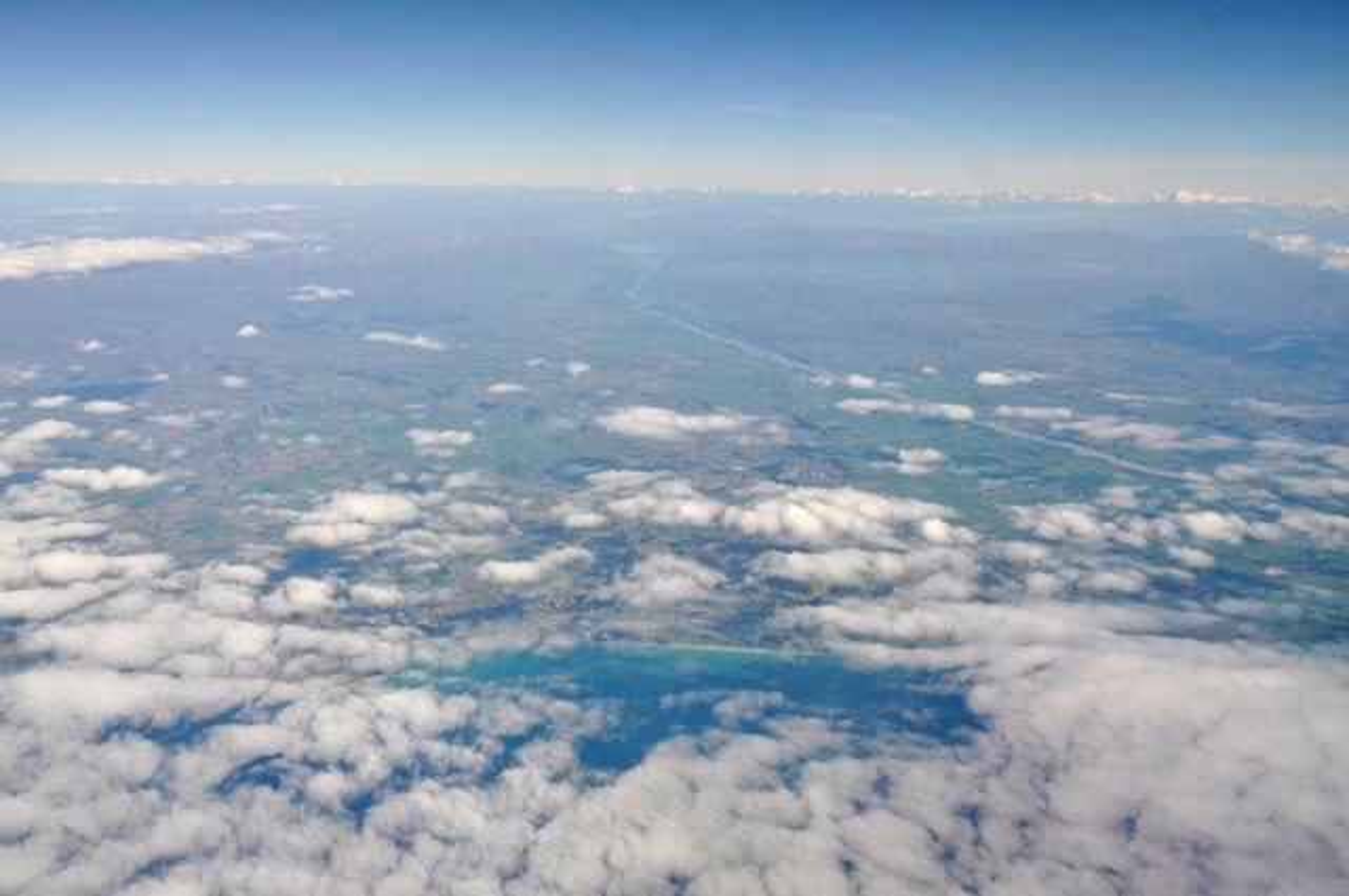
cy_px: 448
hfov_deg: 53.2
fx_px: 1347
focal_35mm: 36
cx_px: 674
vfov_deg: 36.8
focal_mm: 24
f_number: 11
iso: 400
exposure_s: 1/500
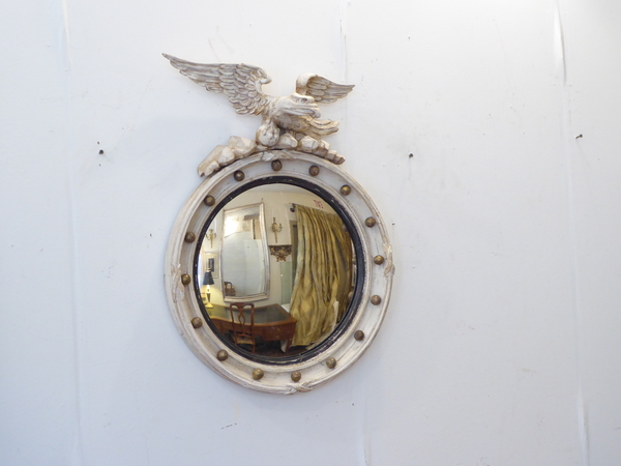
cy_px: 233
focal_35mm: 53
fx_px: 951
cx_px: 310
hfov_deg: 36.2
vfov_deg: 27.5
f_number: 4.1
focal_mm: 9
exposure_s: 1/15
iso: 400
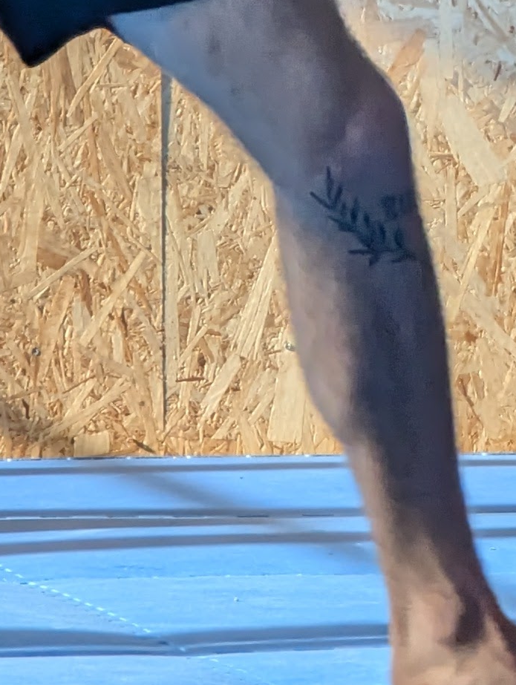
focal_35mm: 517
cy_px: -209
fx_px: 10249
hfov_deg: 2.9
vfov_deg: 3.8
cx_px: 768
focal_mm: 19
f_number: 3.5
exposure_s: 1/480
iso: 237
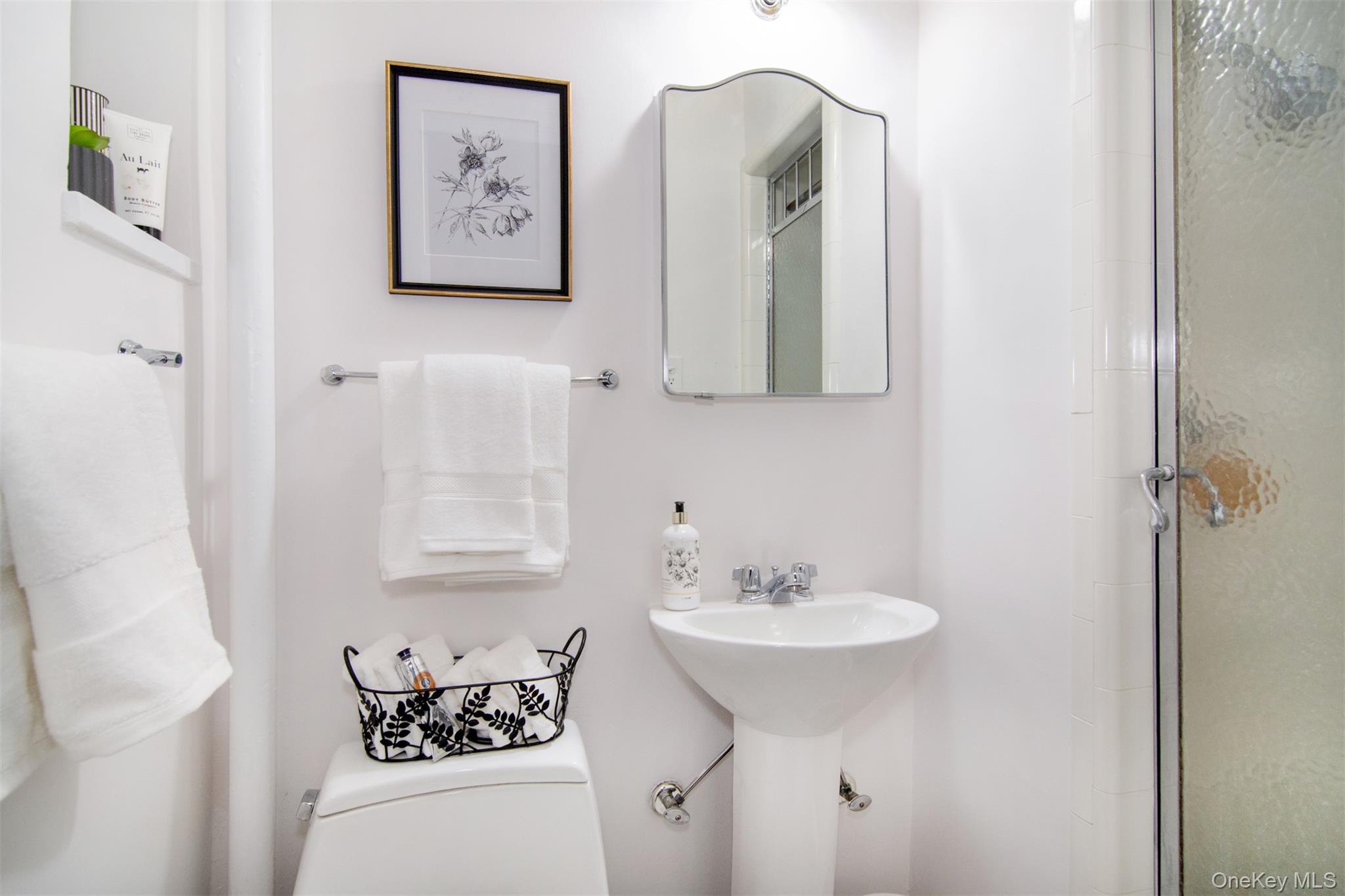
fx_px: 616
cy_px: 448
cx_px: 672
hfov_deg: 95.0
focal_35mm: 16
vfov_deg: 72.0
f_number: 7.1
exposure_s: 1/40
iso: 640
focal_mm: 11
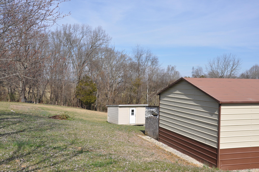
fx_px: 269
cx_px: 130
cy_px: 86
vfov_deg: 35.4
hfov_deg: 51.3
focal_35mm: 38
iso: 200
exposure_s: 1/200
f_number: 14
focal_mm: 25
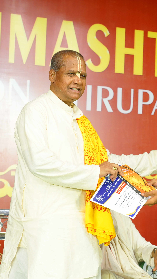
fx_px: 688
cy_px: 139
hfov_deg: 12.9
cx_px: 150
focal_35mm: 93
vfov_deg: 22.9
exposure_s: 1/200
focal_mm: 59
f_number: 6.3
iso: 2000
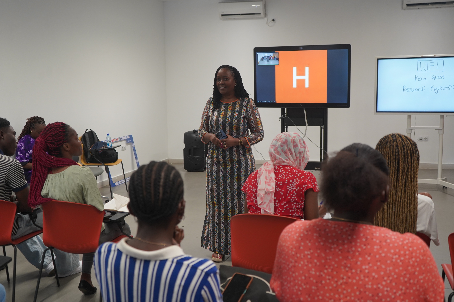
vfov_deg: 34.2
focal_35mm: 39
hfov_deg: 49.6
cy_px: 151
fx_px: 492
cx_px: 227
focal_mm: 39
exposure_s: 1/160
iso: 1000
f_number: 4
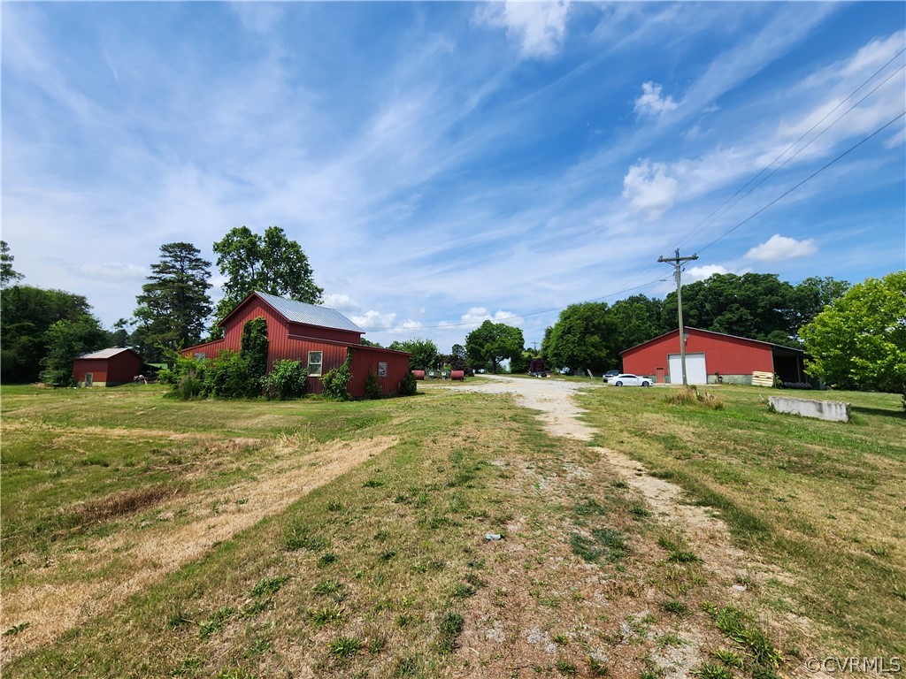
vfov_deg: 89.9
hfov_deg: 106.2
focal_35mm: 13
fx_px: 340
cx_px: 453
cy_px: 340
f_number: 2.2
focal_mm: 2.2
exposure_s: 1/2456
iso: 50
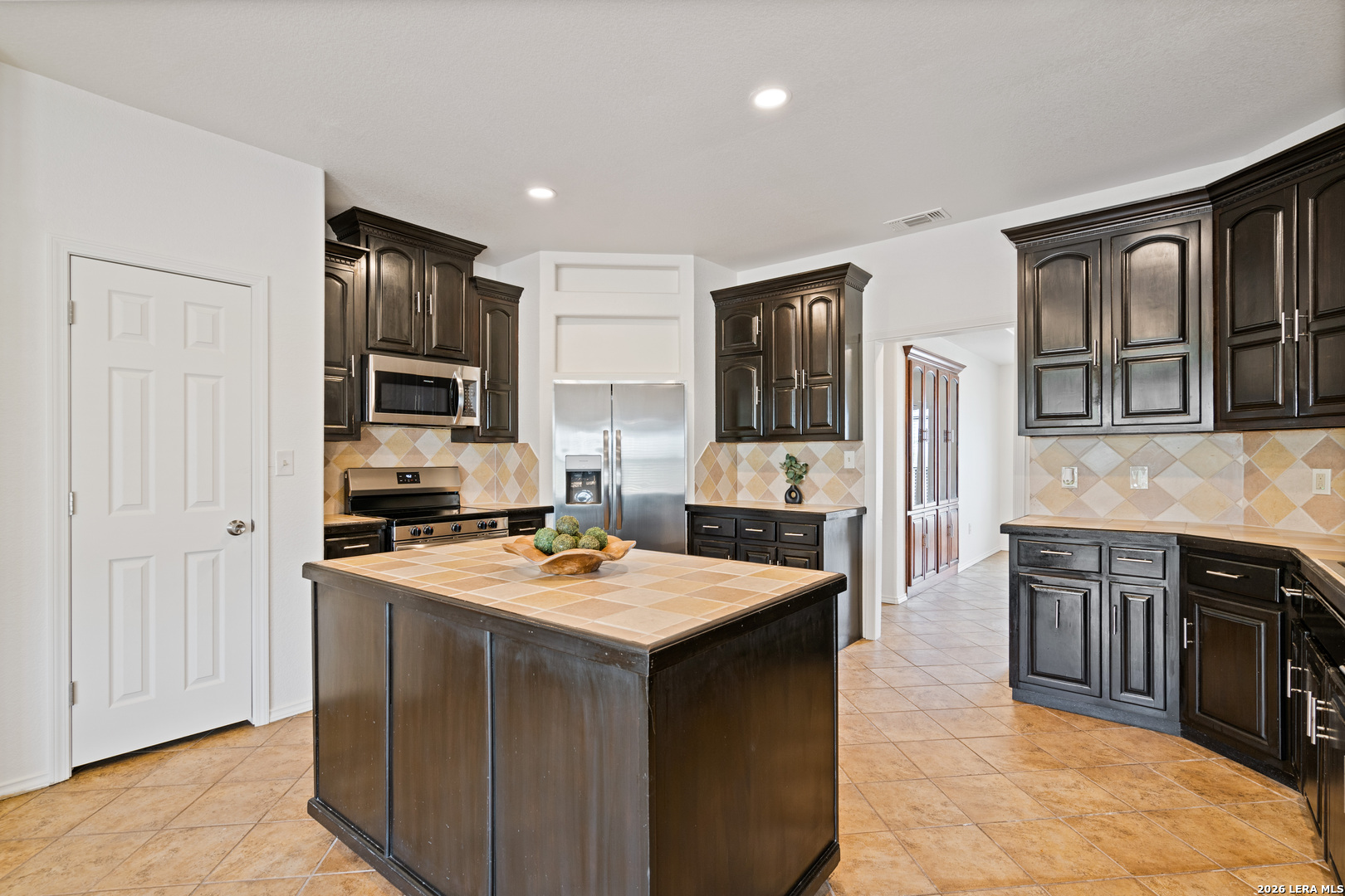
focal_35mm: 16
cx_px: 672
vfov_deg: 73.7
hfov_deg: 96.7
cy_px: 448
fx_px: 598
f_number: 7.1
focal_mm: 16
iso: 200
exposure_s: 1/2.5
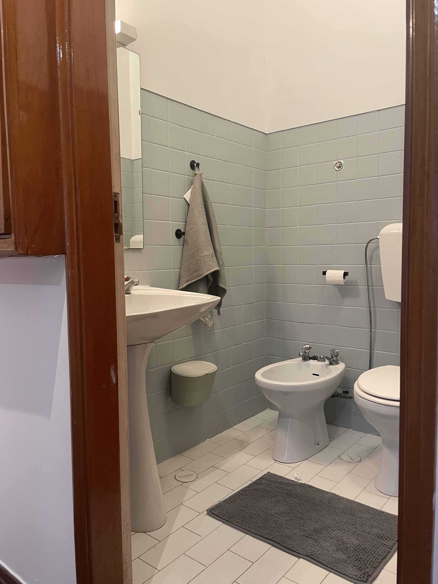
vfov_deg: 67.3
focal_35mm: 26
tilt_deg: -4.8
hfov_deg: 53.1
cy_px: 292
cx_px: 219
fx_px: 439
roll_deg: +0.1
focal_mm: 4.2
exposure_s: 1/50
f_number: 1.6
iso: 160
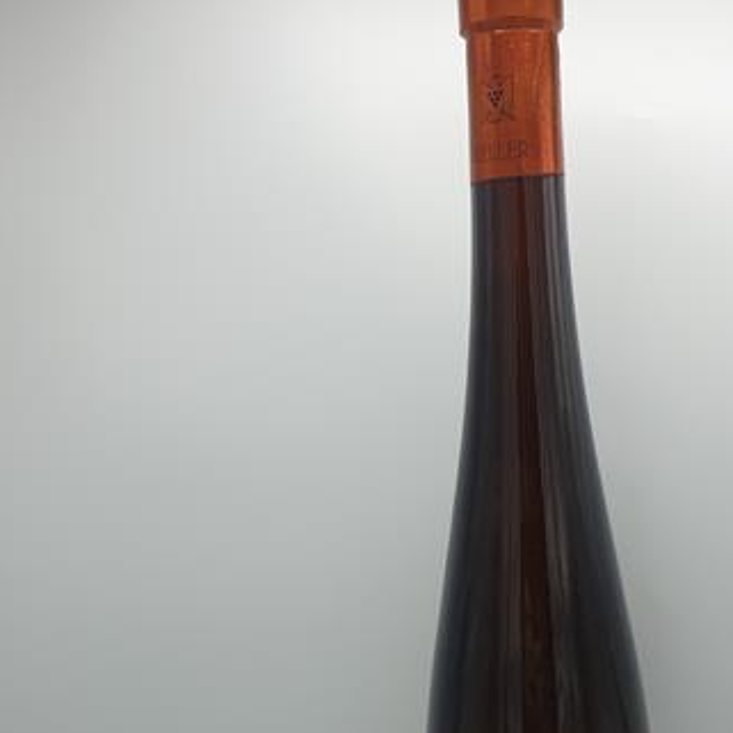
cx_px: 491
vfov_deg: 37.0
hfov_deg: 38.7
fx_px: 1030
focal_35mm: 43
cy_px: 642
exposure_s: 1/736
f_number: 2.4
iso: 50
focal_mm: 4.3
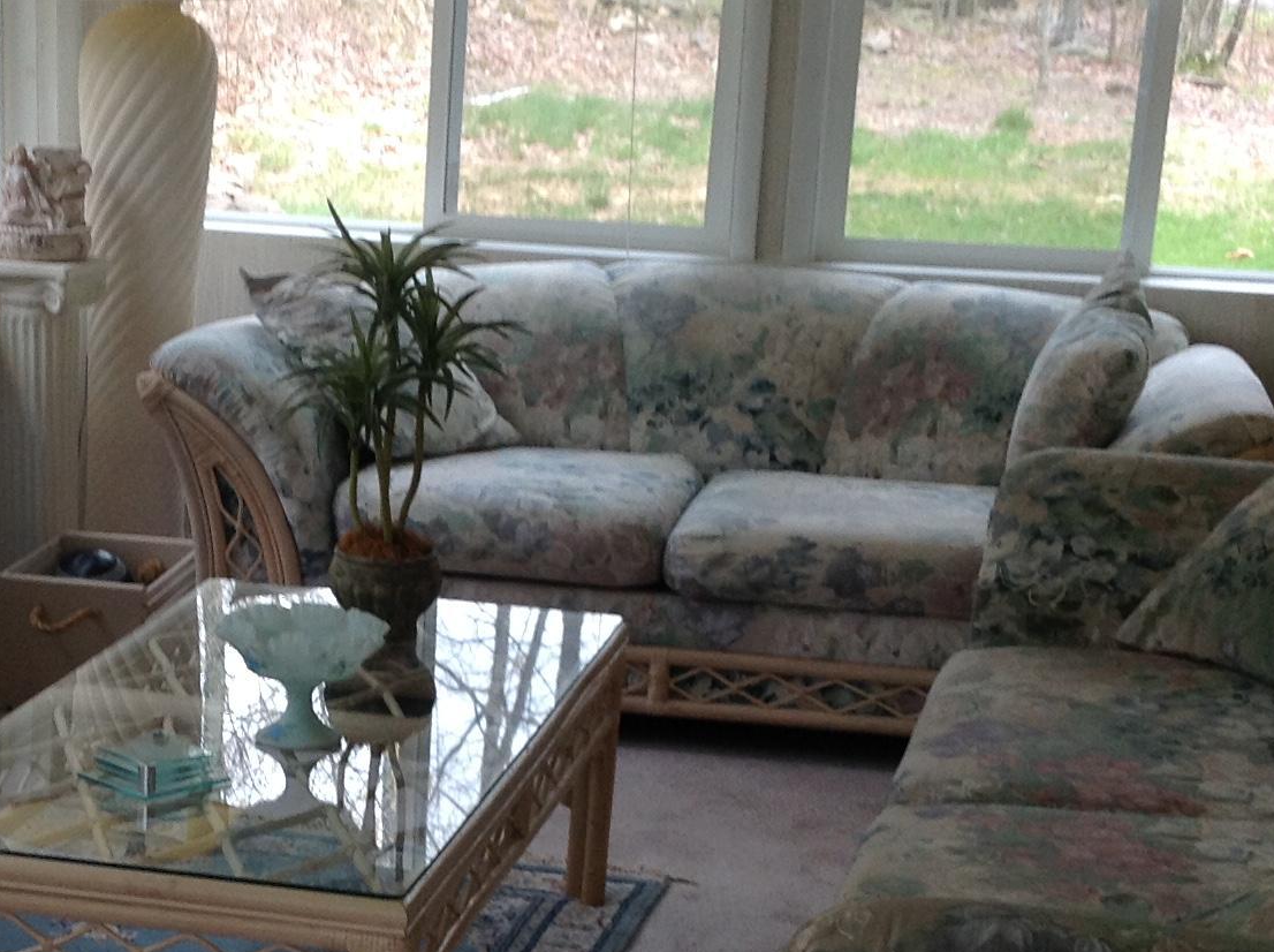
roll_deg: +0.2
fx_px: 3013
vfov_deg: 17.8
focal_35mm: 82
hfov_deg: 23.6
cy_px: 709
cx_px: 310
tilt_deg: -15.2
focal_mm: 4.28
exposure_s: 1/139
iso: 50
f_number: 2.4
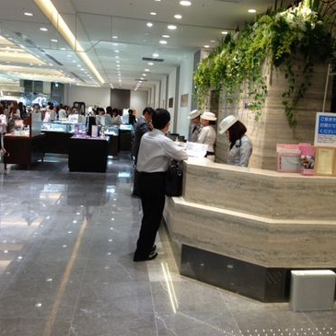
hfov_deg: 41.6
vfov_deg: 41.9
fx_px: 439
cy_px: 166
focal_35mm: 40
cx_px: 205
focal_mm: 4.13
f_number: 2.4
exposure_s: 1/40
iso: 50
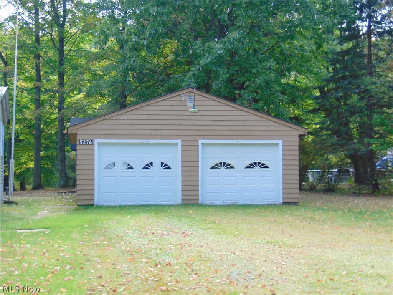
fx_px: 806
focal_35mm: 71
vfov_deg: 20.7
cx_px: 196
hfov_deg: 27.4
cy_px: 148
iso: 80
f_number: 3.7
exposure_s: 1/100
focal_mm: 12.8
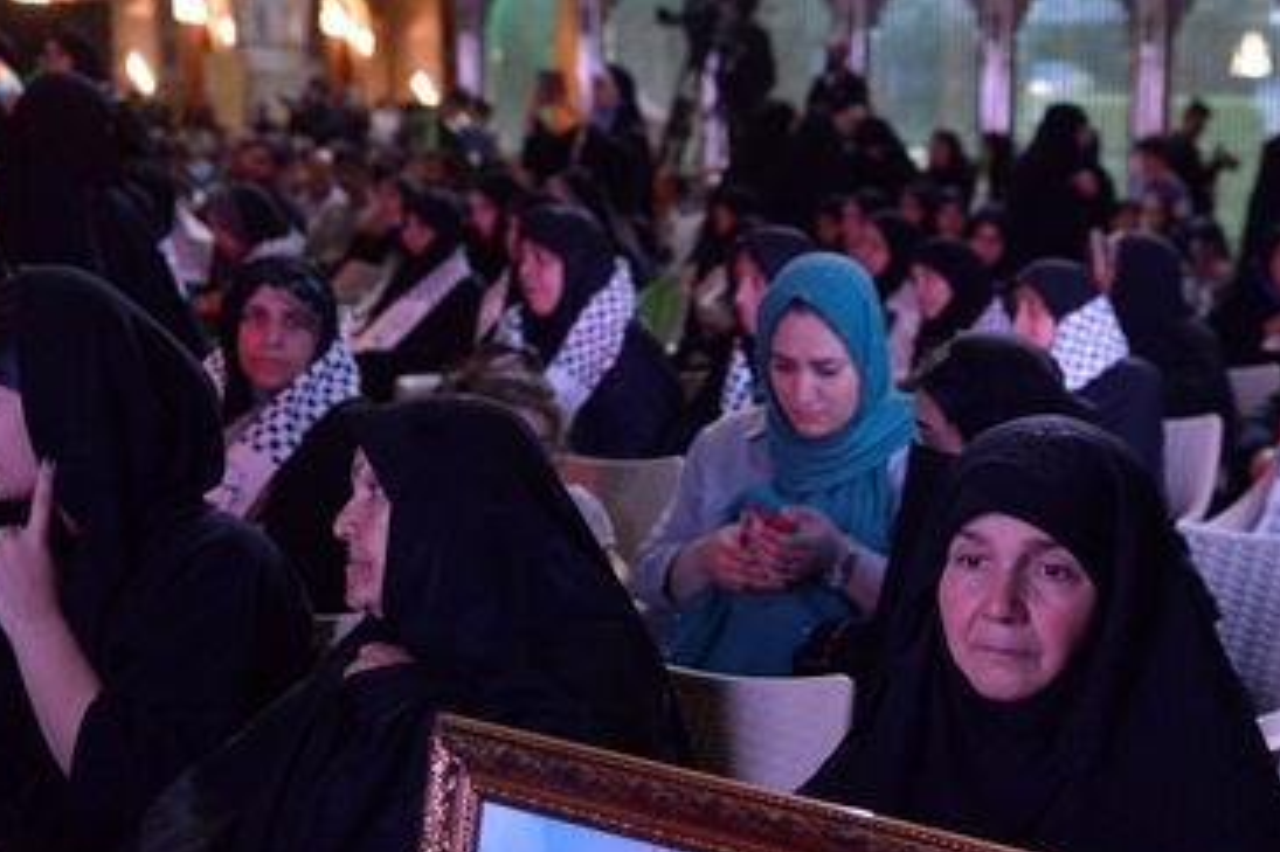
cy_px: 931
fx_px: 2807
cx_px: 1129
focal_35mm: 79
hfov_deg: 25.0
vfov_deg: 16.7
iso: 4000
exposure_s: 1/100
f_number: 3.5
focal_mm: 36
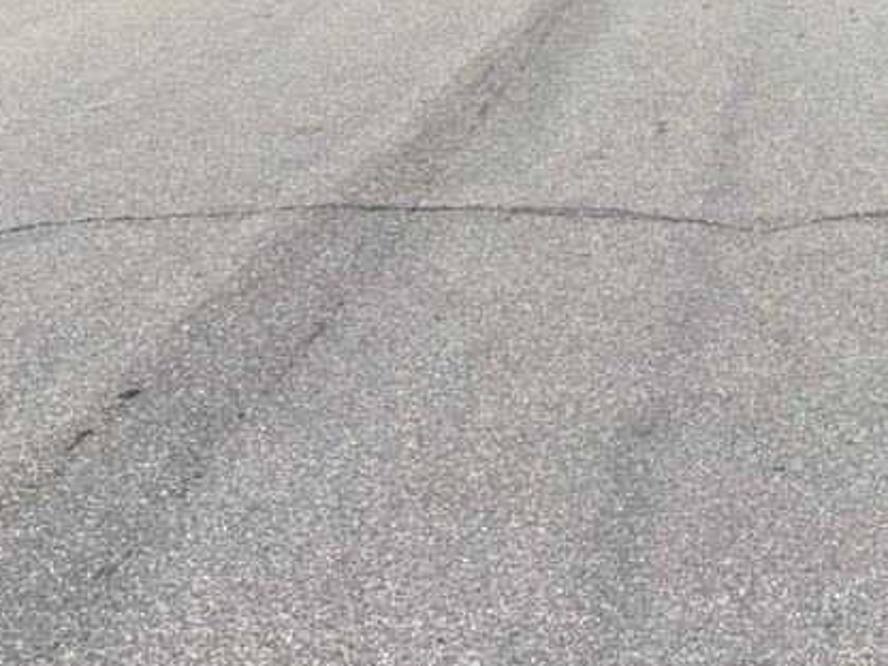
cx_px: 668
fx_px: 1642
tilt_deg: -5.8
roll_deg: +1.9
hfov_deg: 29.8
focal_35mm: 64
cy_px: -122
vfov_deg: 21.4
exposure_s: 1/2857
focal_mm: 5.96
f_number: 1.6
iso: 50
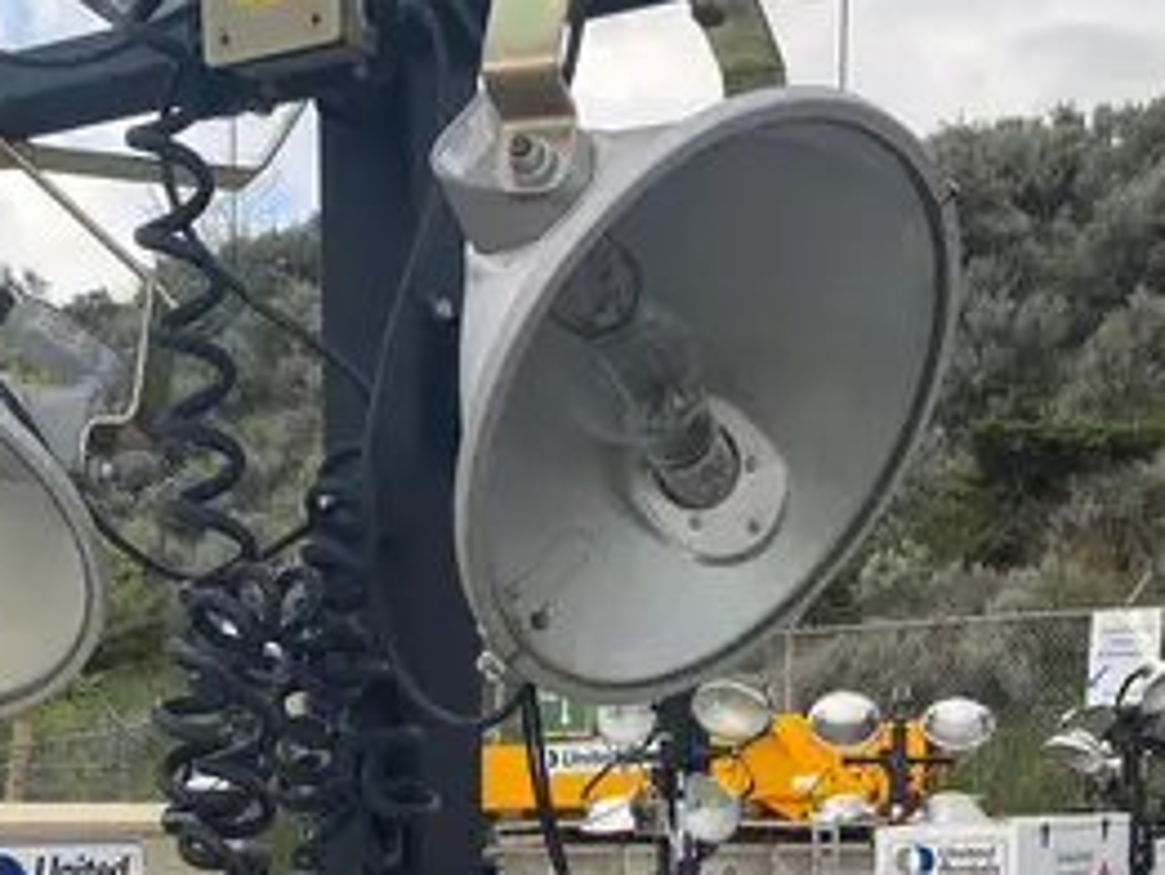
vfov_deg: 17.9
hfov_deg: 26.7
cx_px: 589
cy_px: 1342
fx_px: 2458
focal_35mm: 73
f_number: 1.8
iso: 32
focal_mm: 4.25
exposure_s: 1/398
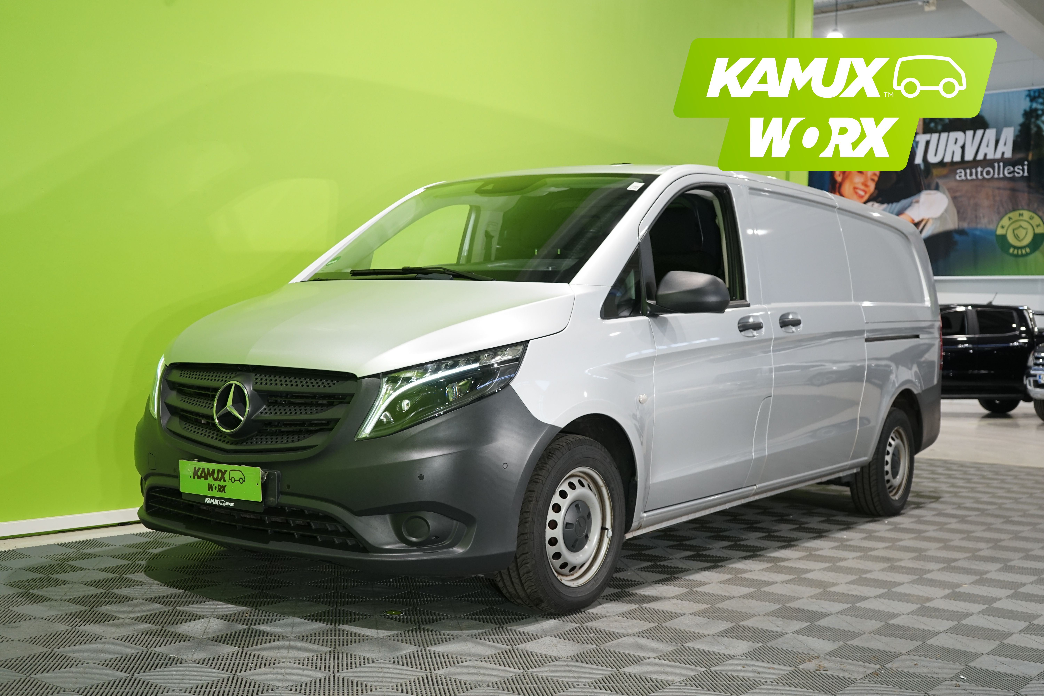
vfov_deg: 33.4
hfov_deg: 48.5
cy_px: 348
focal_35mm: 40
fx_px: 1160
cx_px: 522
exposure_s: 1/30
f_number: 5.6
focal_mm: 40
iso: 800
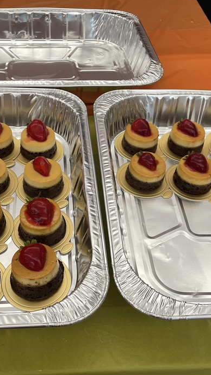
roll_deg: -3.7
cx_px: 91
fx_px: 418
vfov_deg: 48.3
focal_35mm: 42
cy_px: 200
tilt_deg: -44.6
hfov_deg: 28.3
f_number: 1.6
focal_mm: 4.2
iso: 125
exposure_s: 1/120
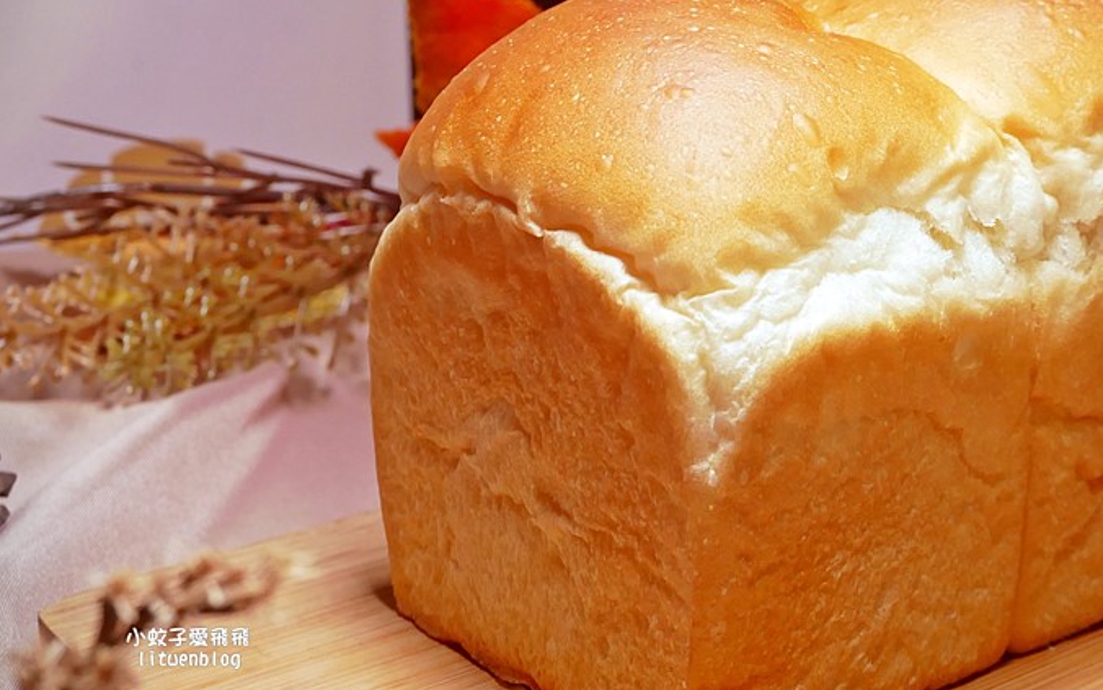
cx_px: 762
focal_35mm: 69
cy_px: 231
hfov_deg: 29.5
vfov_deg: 18.8
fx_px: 2075
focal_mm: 22
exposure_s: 1/60
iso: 640
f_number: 8
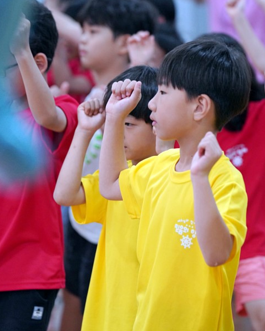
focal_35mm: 283
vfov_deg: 6.8
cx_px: 235
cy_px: 165
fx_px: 2773
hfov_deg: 5.5
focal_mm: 200
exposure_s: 1/250
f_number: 4
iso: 3200
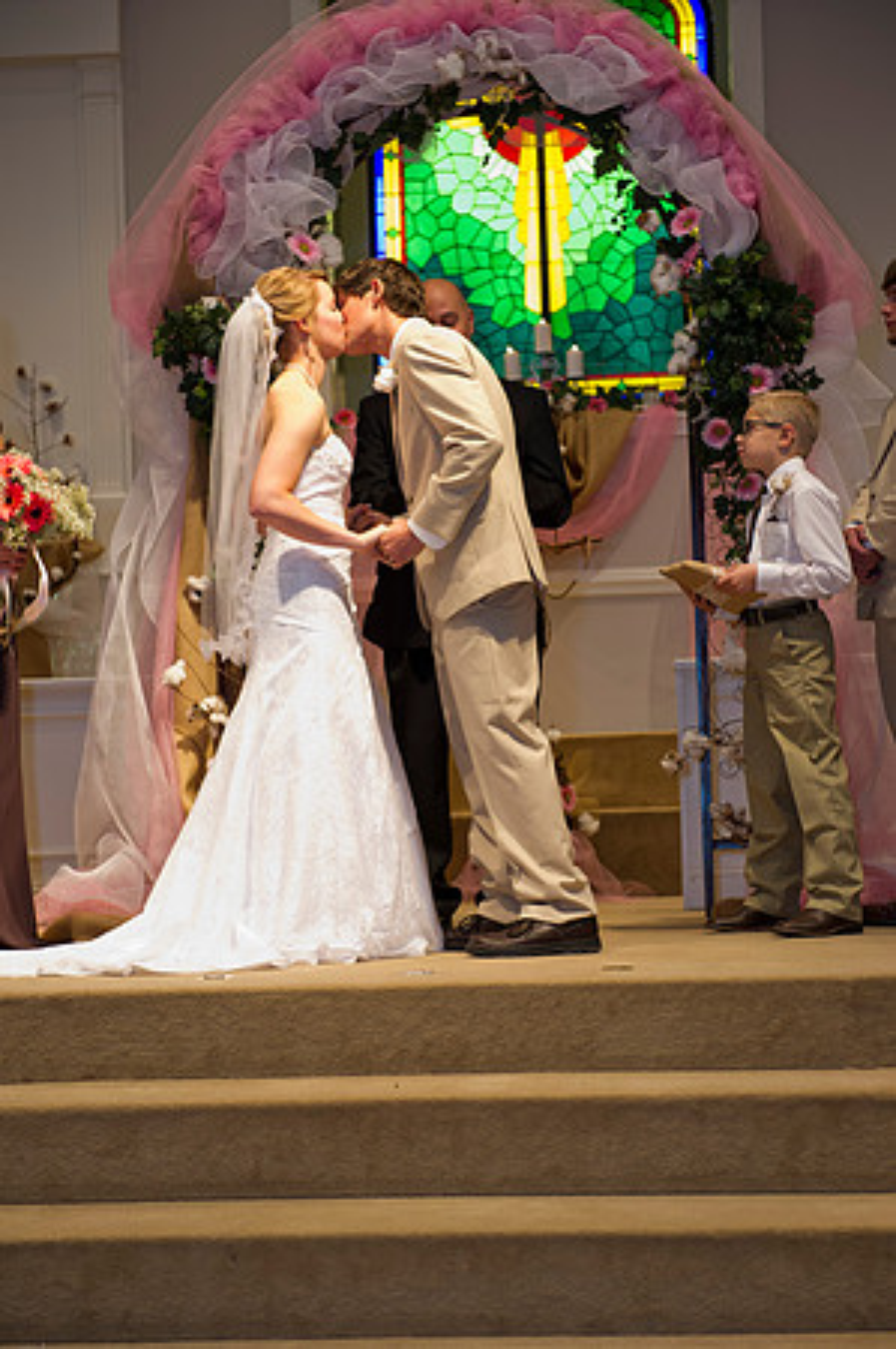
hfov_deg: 19.4
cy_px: 674
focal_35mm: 70
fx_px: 2619
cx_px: 448
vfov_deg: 28.9
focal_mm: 70
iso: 1600
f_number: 4
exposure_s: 1/125
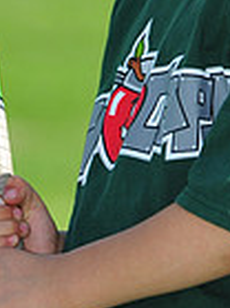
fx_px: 6601
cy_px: -140
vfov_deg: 2.7
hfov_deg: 2.0
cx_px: 66
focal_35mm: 744
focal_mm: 185
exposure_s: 1/2000
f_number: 5
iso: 400
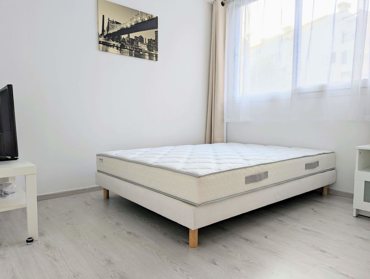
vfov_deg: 56.9
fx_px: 257
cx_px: 185
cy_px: 140
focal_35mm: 24
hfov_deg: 71.5
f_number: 1.85
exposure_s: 1/263
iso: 39
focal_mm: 6.81
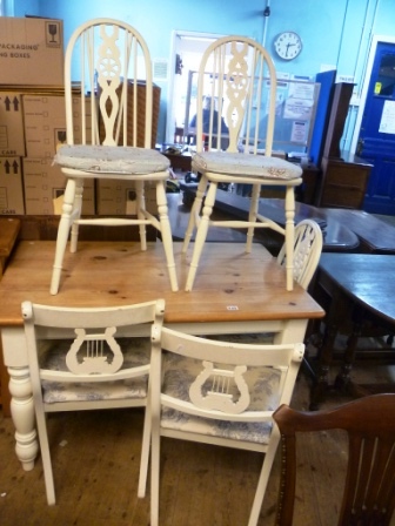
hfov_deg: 49.7
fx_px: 426
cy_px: 263
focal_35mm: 28
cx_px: 198
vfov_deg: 63.4
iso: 400
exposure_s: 1/25
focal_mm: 5
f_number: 2.8
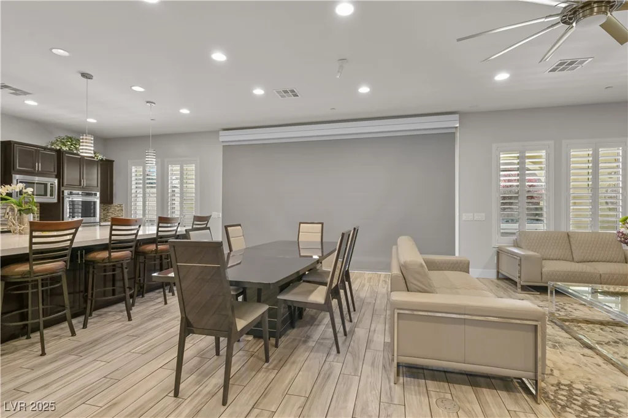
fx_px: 296
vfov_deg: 70.3
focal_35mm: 17
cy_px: 209
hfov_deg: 93.3
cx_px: 314
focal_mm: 17
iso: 500
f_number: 8
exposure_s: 1/10
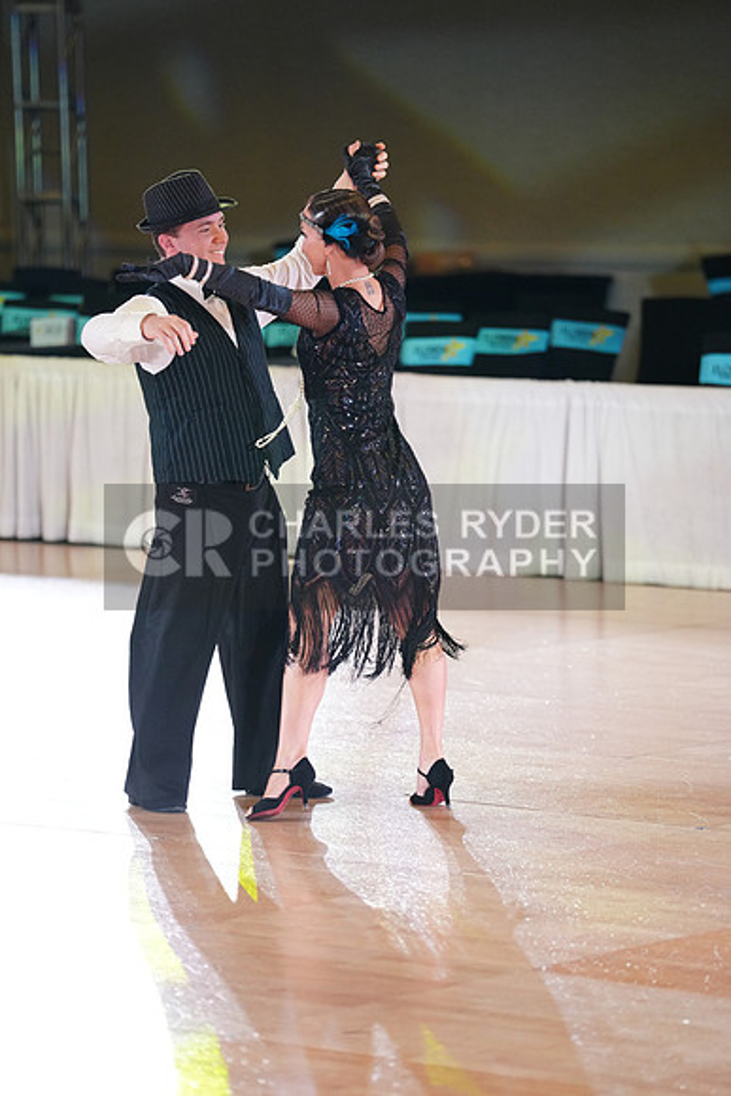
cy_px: 548
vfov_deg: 10.9
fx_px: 5722
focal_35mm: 188
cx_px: 366
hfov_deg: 7.3
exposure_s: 1/500
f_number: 2.8
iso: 2500
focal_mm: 188
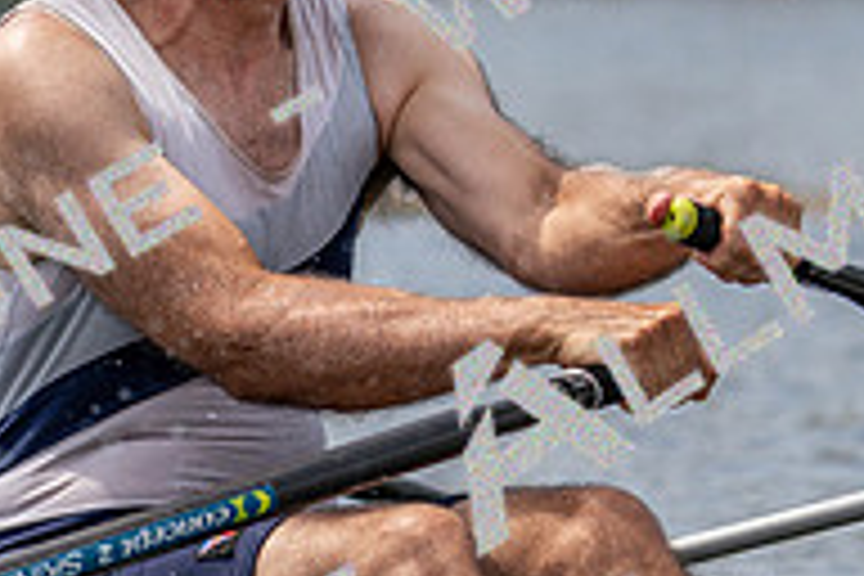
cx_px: 68
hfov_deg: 3.4
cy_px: 128
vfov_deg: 2.3
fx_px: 14519
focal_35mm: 605
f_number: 5.6
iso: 250
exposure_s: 1/1600
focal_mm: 200
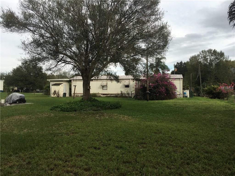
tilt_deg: +1.6
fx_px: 197
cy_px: 88
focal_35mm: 29
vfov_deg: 48.2
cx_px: 118
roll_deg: -1.0
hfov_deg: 61.7
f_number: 2.2
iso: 25
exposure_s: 1/582
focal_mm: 4.15
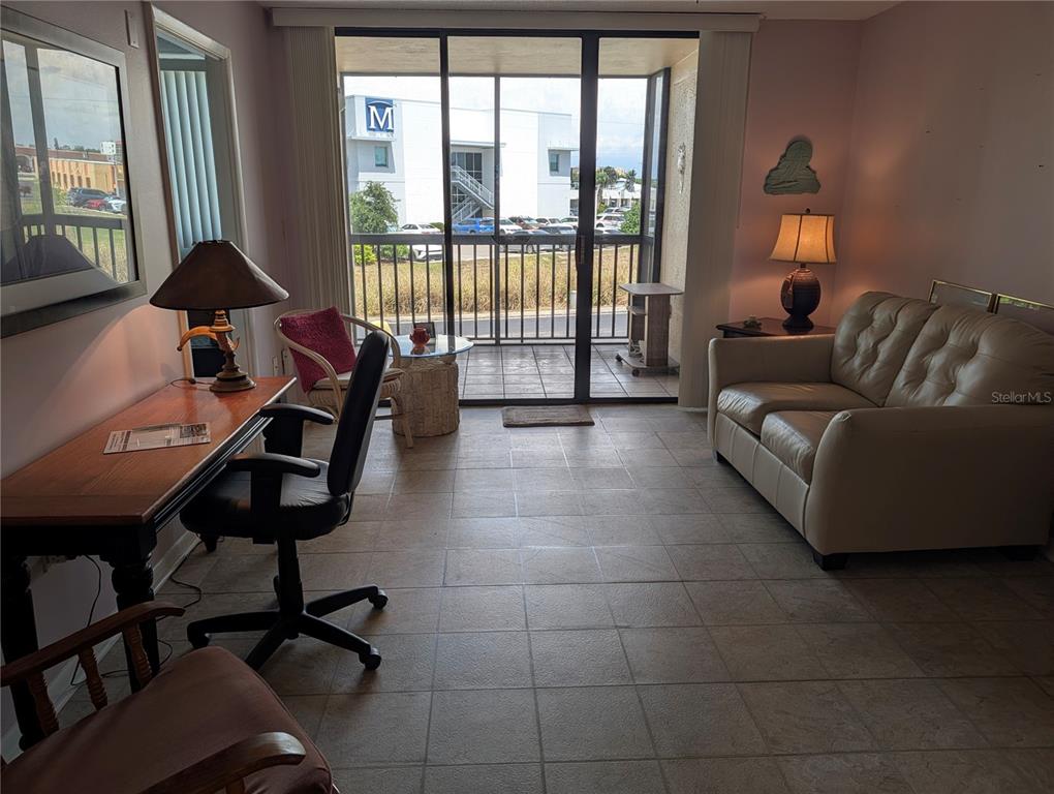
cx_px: 527
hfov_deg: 71.5
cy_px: 397
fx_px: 732
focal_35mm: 24
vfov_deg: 56.9
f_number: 1.68
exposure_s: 1/205
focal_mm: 6.9
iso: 19
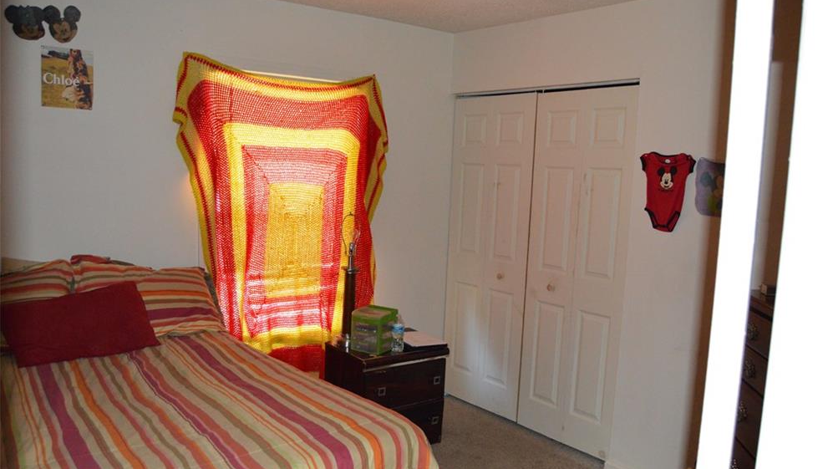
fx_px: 641
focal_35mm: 29
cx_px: 427
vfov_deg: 40.1
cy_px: 268
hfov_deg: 66.1
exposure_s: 1/60
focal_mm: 18
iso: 2500
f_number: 3.5
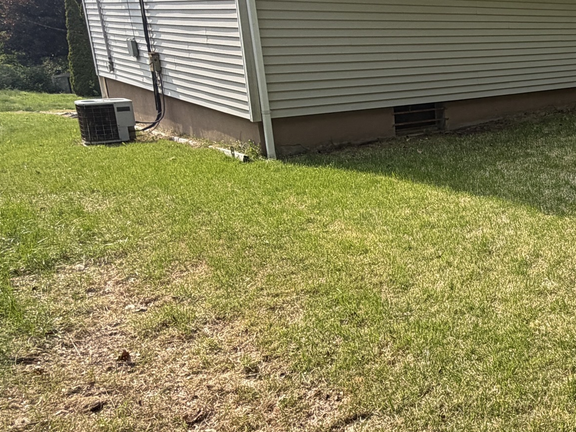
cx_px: 590
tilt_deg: -15.8
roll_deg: -0.3
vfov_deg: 38.6
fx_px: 616
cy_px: 182
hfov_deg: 42.5
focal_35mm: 37
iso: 50
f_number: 2.2
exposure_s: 1/502
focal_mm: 2.22
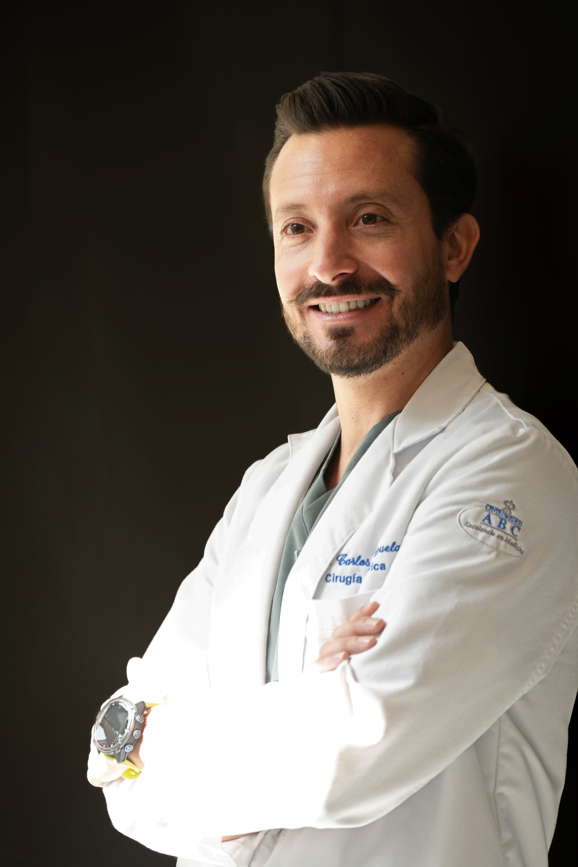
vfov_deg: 10.3
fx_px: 4816
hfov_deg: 6.9
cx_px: 289
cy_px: 434
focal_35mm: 200
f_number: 6.3
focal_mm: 200
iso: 250
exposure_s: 1/40
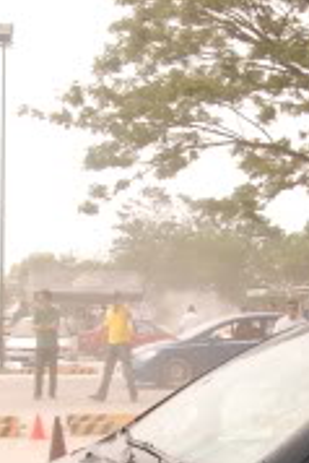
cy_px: 460
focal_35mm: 118
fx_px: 1516
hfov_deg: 11.6
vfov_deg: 17.0
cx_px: 258
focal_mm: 22
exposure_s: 1/800
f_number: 14
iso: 1600
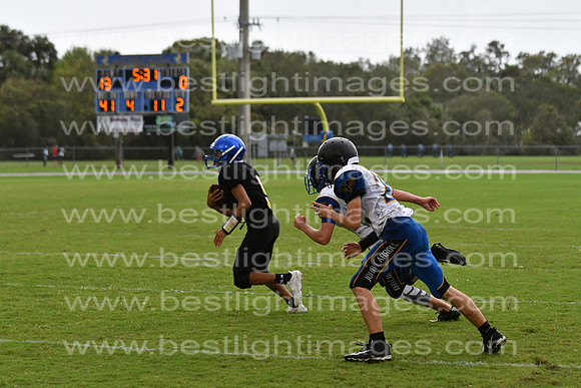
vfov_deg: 6.5
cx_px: 290
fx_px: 3390
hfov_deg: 9.8
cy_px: 194
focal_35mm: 210
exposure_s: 1/2500
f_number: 3.5
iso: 1000
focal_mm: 140
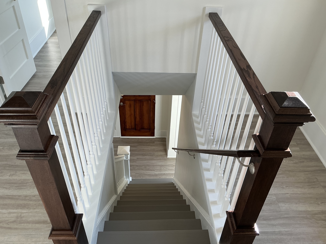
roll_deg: -2.2
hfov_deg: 63.4
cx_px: 163
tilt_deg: -37.0
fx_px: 264
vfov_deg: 49.7
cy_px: 122
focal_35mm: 28
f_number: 1.8
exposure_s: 1/120
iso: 32
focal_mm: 3
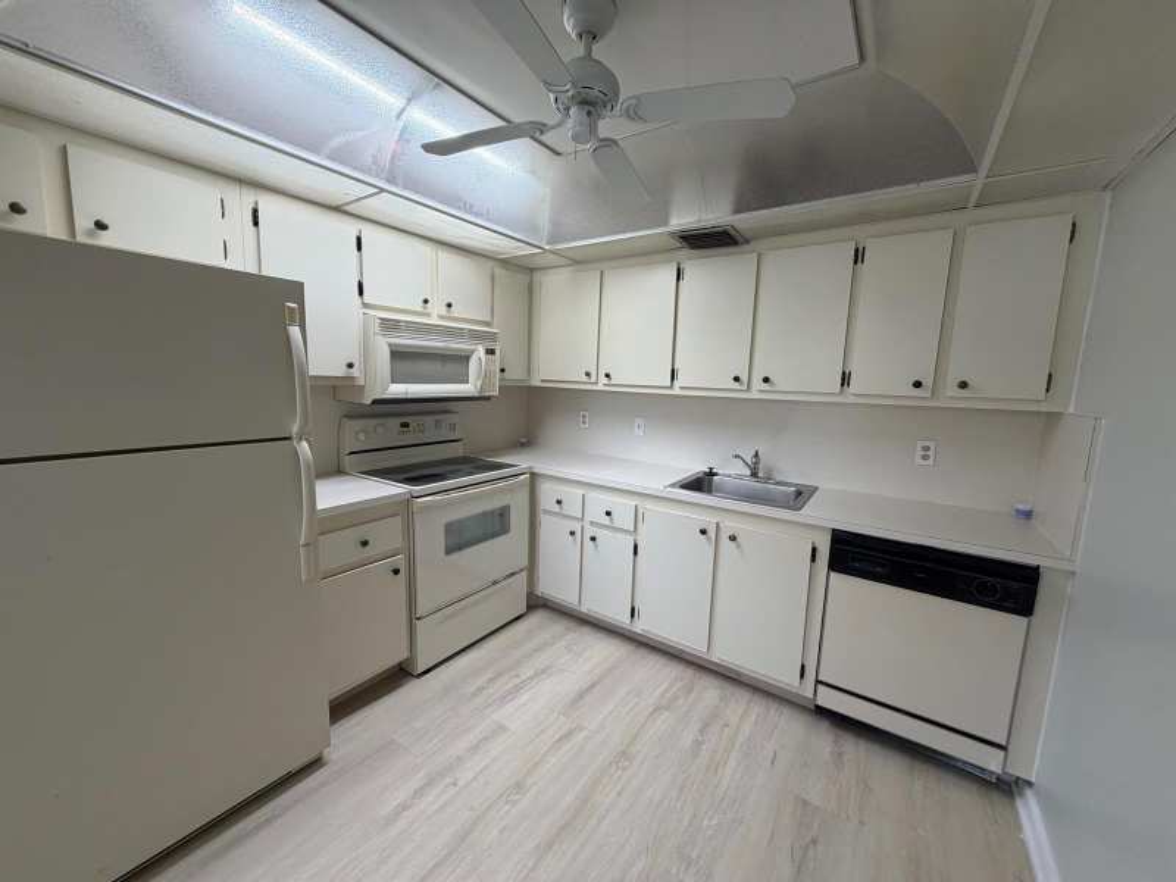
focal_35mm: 14
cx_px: 588
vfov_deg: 85.7
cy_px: 441
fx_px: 476
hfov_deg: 102.1
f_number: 2.2
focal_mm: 2.22
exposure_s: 1/120
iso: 125
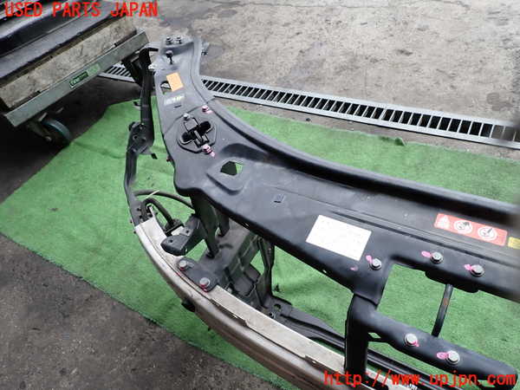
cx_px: 260
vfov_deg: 54.9
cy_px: 195
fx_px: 376
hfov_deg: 69.4
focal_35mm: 25
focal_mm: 4.5
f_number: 2.8
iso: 100
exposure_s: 1/320
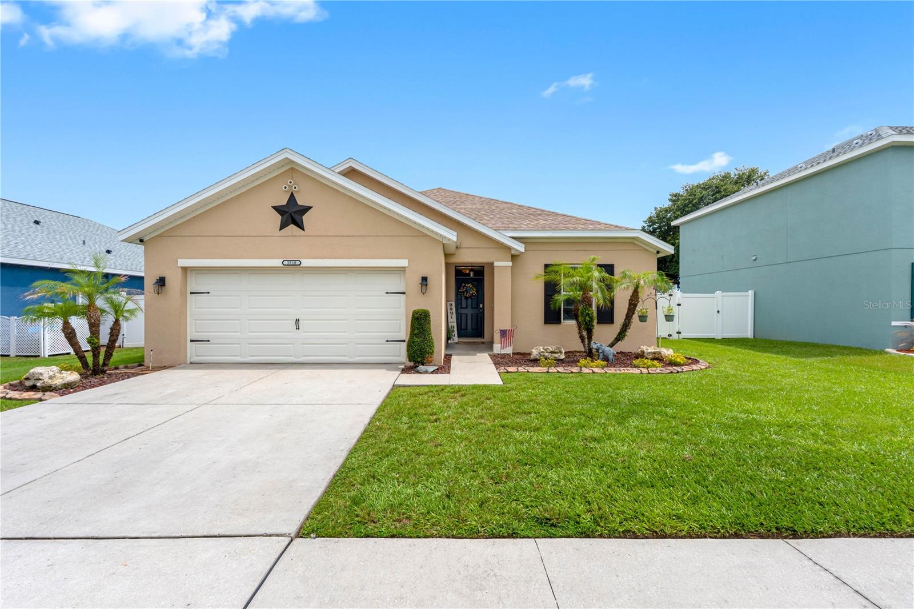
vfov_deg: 73.7
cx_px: 457
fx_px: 406
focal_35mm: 16
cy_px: 304
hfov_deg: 96.7
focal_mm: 16
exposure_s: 1/80
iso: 125
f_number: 11
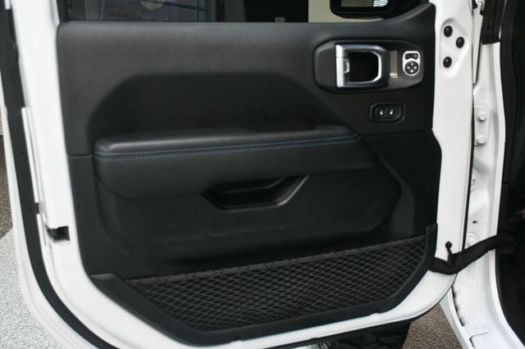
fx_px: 583
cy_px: 174
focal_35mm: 40
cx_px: 262
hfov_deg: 48.5
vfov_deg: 33.4
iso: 3200
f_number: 4
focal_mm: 27
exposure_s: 1/100
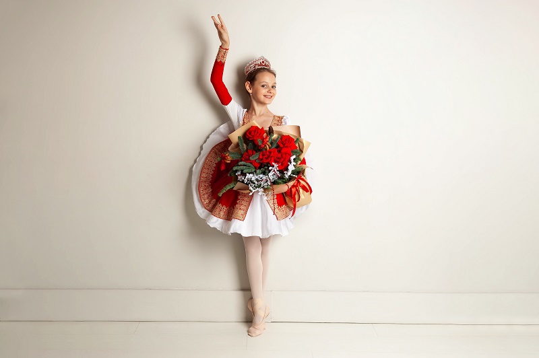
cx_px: 270
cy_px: 179
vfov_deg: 35.0
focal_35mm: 38
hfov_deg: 50.7
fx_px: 568
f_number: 9
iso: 125
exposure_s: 1/125
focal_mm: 38
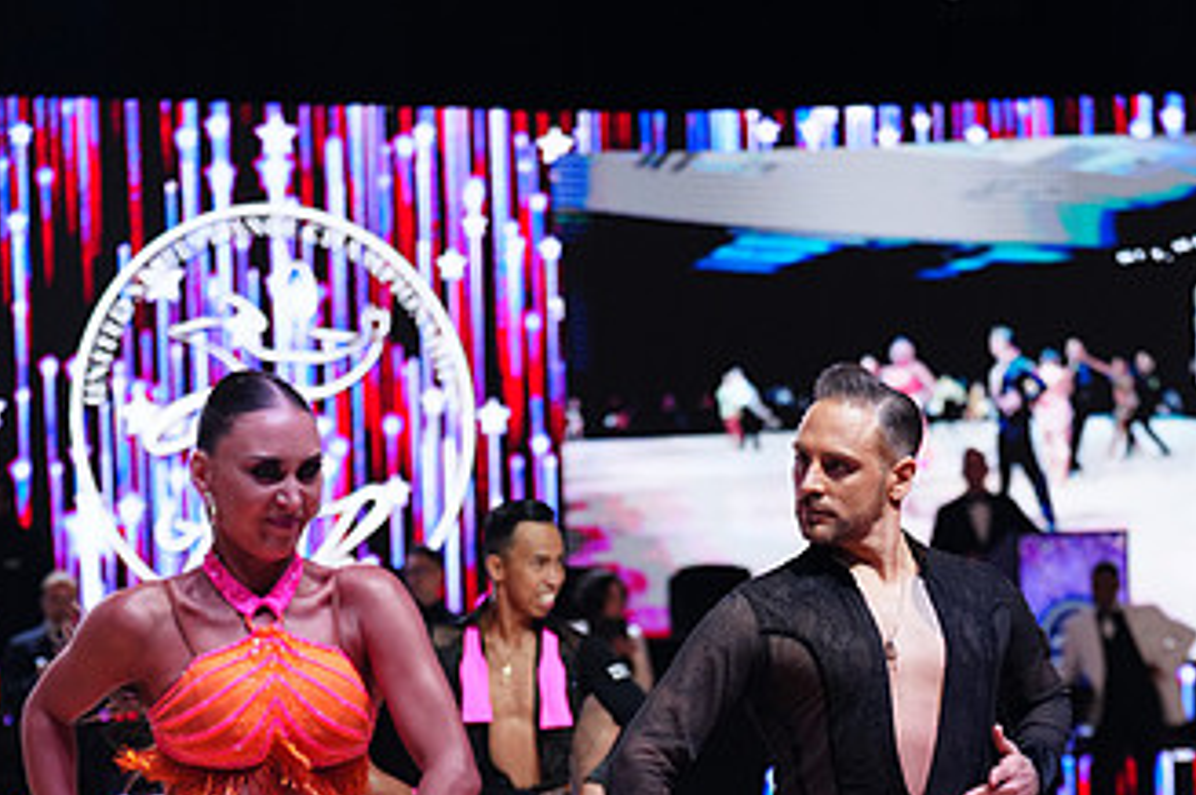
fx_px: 4115
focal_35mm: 124
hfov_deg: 16.5
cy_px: 1025
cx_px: 651
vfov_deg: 10.8
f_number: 2.8
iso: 2000
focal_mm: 70
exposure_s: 1/640
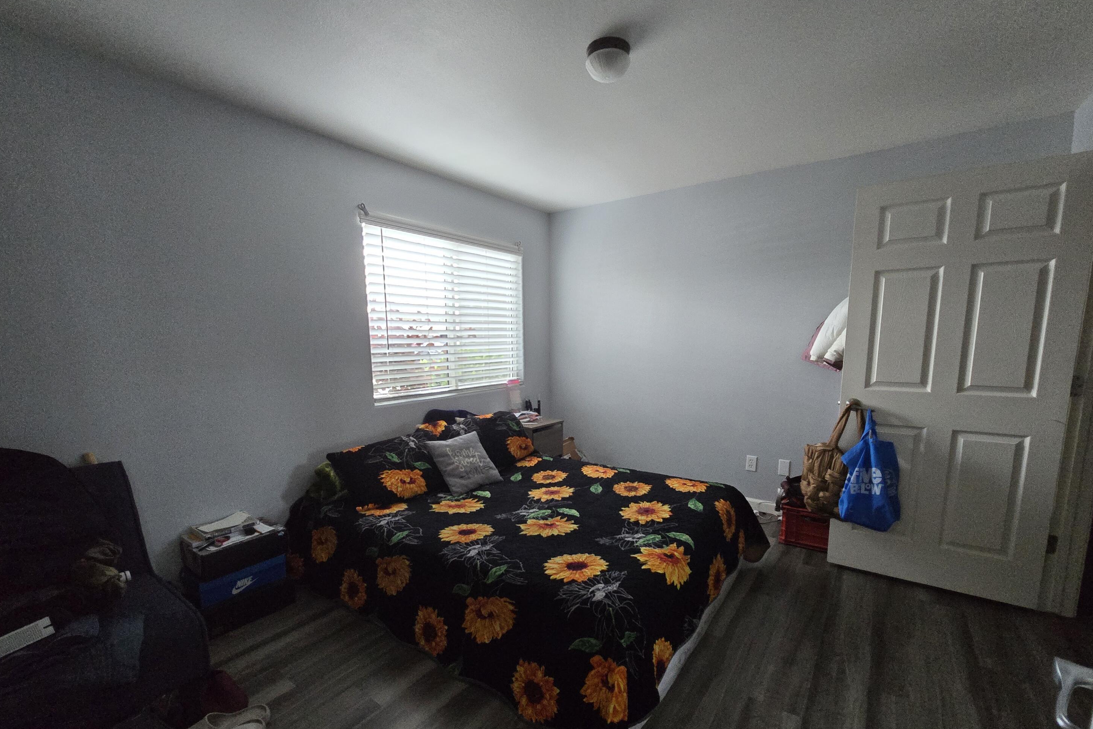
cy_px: 408
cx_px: 562
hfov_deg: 104.2
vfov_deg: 80.9
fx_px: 425
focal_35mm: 14
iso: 640
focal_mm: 2.2
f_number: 2.2
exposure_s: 1/60
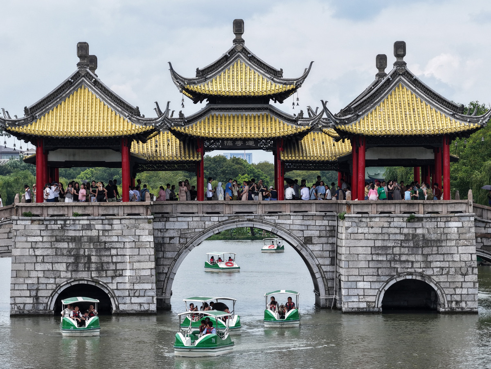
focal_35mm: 168
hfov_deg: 11.8
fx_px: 2383
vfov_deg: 8.8
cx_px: 246
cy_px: 184
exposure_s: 1/1000
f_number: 2.8
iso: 125
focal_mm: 40
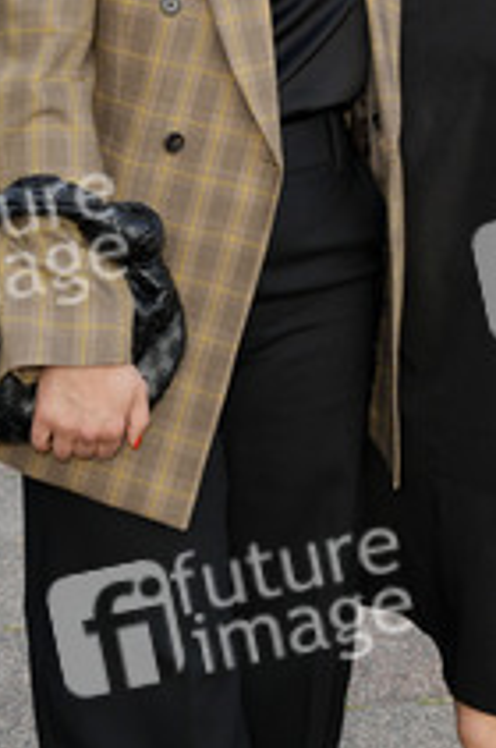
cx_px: 333
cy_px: 82
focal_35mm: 76
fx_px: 1576
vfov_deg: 25.9
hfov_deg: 17.8
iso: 320
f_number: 5.6
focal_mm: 40
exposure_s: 1/200
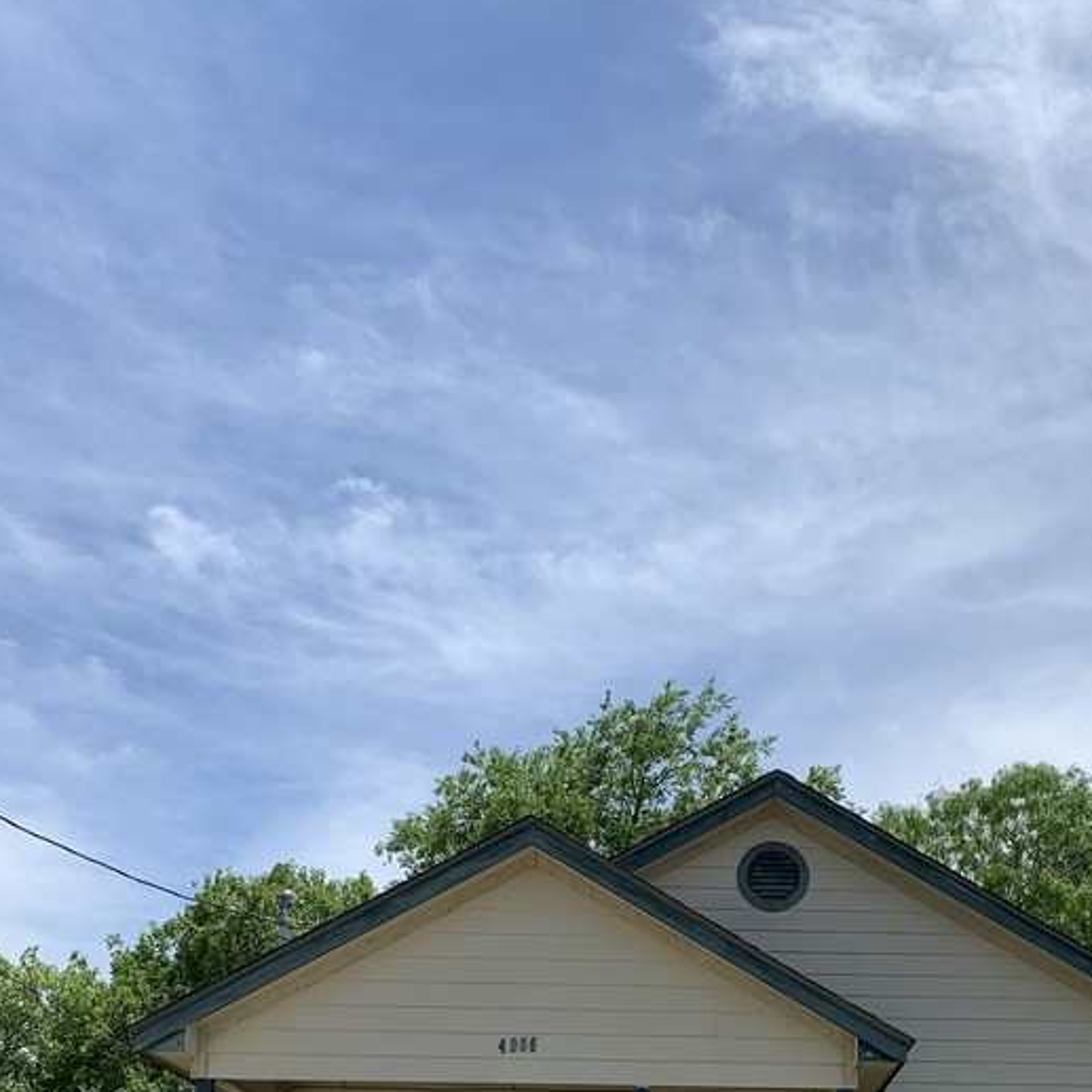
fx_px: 1713
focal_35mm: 48
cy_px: 1060
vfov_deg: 32.8
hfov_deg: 35.1
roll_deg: -0.3
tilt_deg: +9.9
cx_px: 712
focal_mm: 4.25
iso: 25
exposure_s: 1/3521
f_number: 1.8
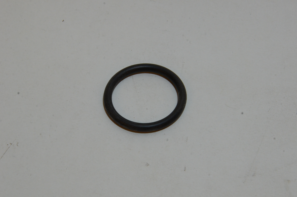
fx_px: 1297
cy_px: 98
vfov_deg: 8.7
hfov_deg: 13.1
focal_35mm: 158
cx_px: 148
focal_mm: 105
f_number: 20
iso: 1250
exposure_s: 1/50
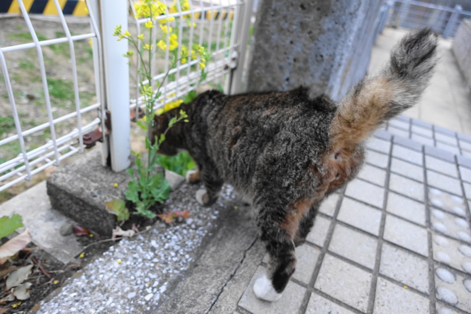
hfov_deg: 73.7
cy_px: 157
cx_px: 236
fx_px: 314
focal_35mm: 24
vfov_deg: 53.1
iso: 800
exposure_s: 1/125
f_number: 1.8
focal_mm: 8.8
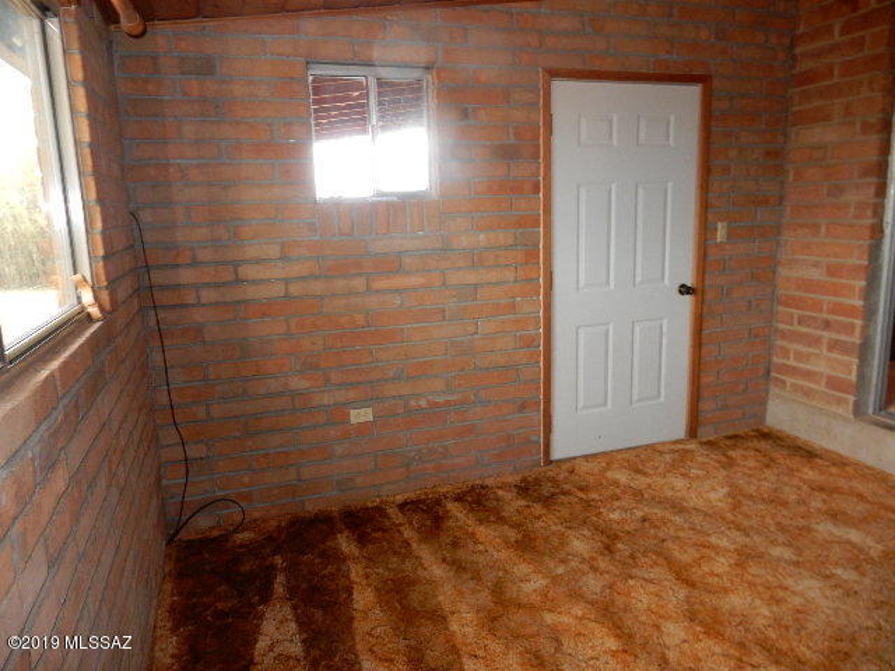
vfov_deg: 54.9
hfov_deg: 69.4
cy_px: 336
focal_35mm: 25
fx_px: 646
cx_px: 448
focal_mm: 4.5
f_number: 3.7
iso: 200
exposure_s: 1/30
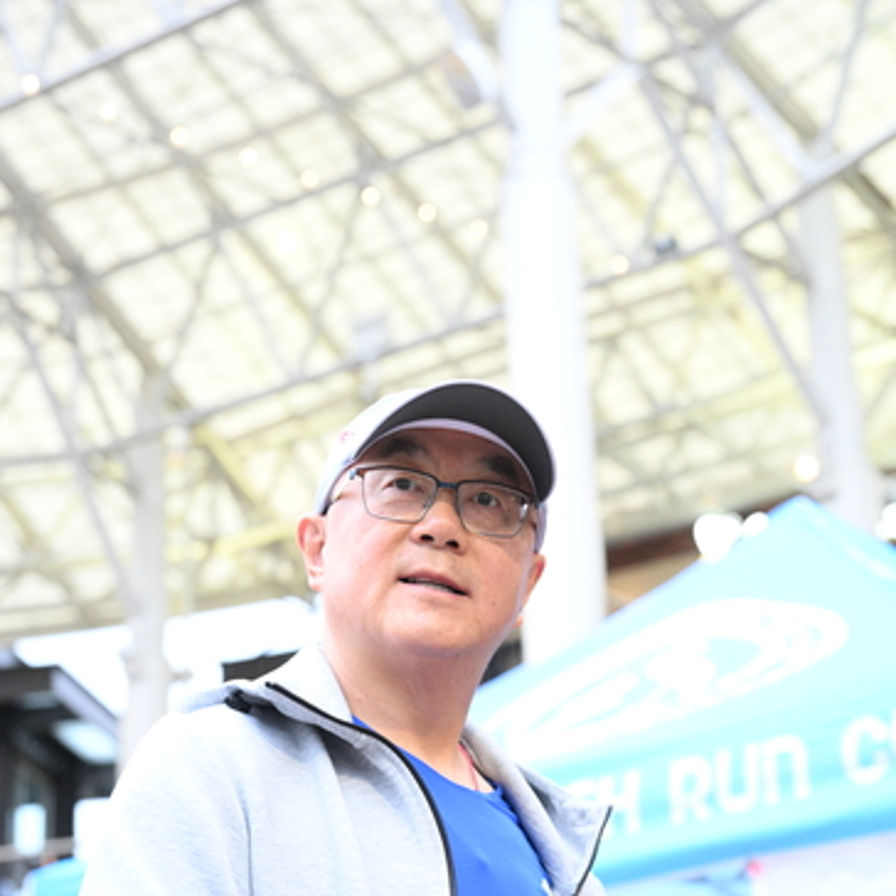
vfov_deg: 23.9
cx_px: 447
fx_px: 2108
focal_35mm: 72
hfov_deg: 24.0
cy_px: 608
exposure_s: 1/160
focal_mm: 56
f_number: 4
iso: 3200
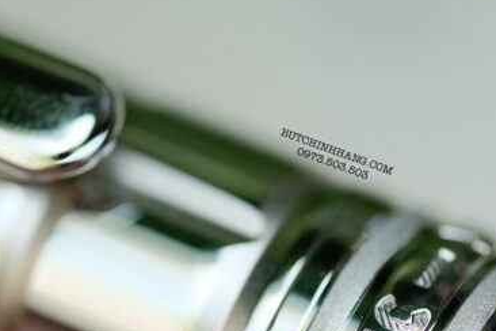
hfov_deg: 6.1
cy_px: 378
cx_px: 321
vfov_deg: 4.1
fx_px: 4629
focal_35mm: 336
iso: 320
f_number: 2.8
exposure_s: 1/250
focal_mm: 80
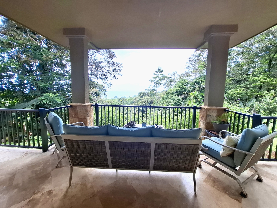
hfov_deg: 106.2
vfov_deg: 89.9
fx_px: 104
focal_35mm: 13
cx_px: 138
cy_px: 104
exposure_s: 1/284
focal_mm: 1.74
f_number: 2.2
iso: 40
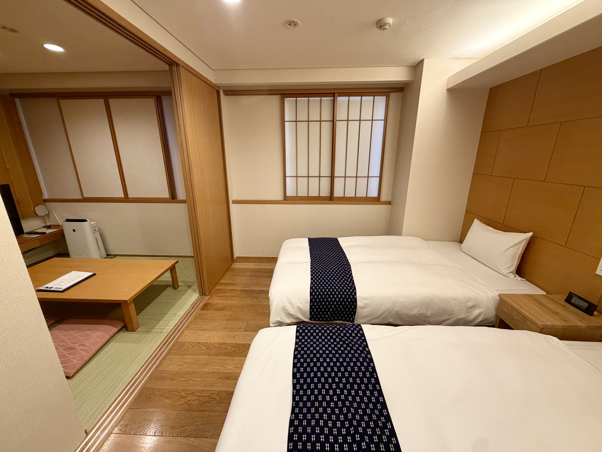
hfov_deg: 102.1
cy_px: 226
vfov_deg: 85.7
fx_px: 243
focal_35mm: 14
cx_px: 301
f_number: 2.2
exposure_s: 1/60
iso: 250
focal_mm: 2.22
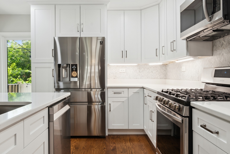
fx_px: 153
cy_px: 73
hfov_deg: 73.7
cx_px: 113
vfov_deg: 53.1
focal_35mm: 24
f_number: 10
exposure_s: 1/80
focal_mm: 14
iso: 200
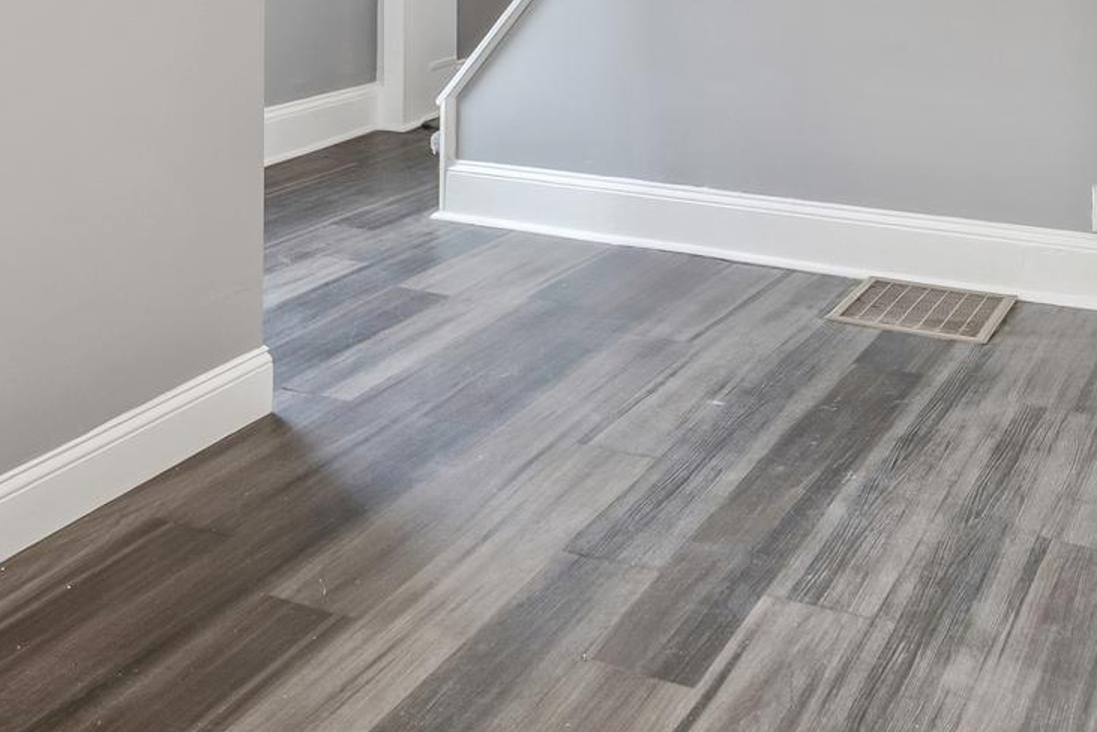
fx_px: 1280
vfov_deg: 26.5
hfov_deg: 45.4
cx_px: 762
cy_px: -245
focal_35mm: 42
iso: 320
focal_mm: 10
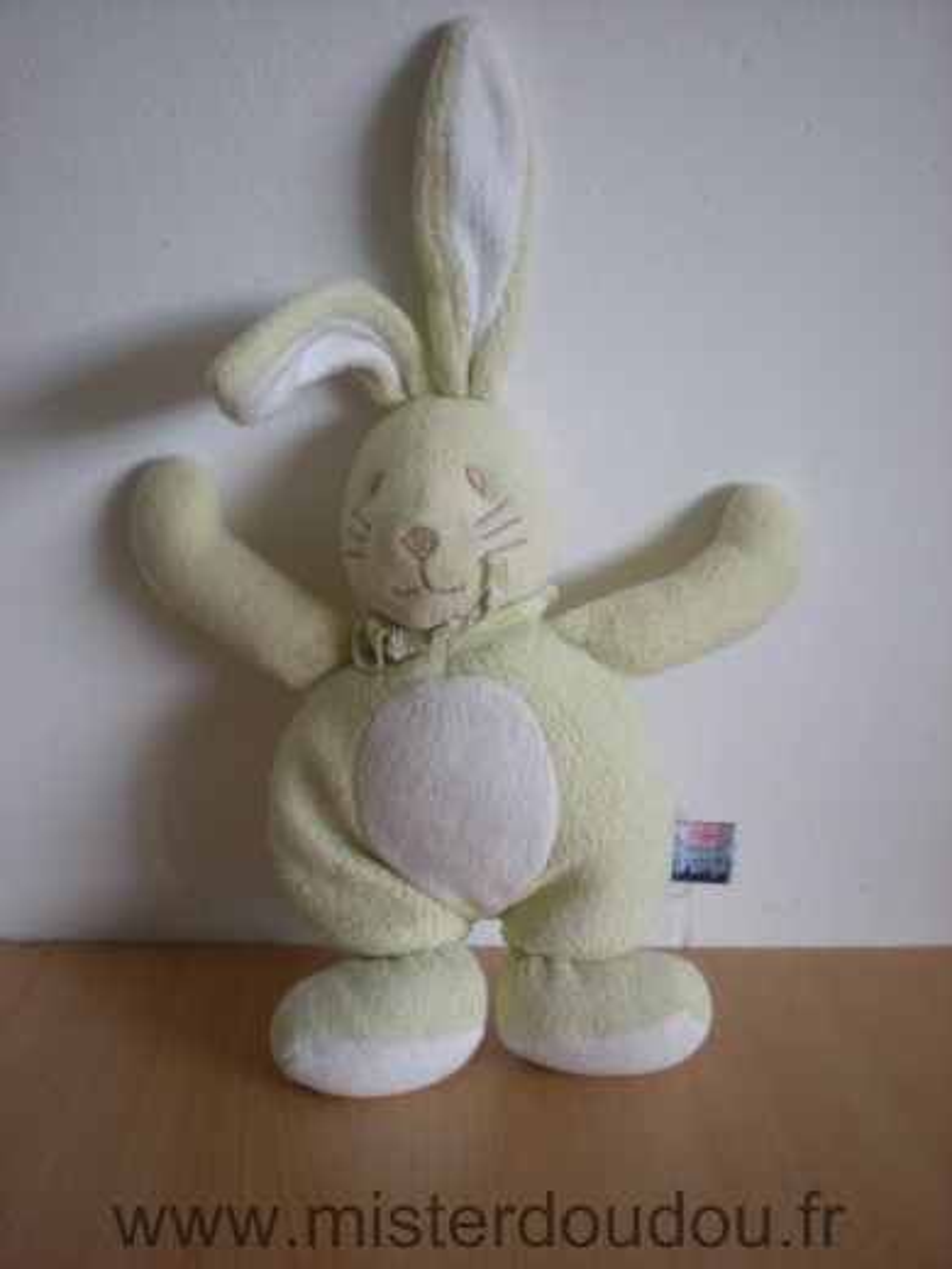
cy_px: 634
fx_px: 1393
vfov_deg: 49.0
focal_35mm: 38
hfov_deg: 37.7
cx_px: 476
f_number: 3.1
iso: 101
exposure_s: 1/49.2
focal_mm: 6.3
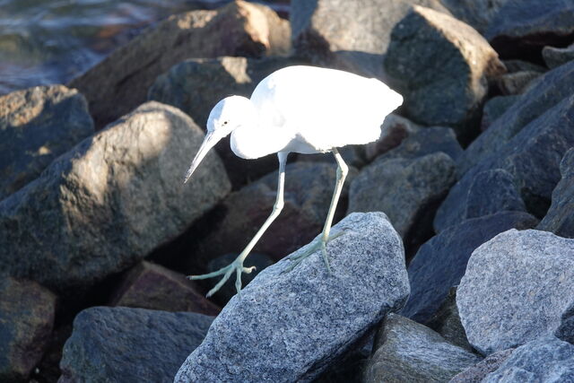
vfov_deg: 3.0
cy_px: 192
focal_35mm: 458
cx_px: 287
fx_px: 7304
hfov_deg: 4.5
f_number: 4
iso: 250
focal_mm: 167.98
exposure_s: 1/250
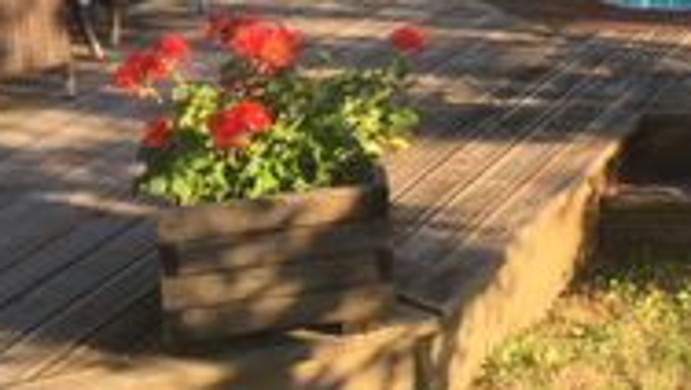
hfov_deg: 20.3
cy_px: -261
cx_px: 731
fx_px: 1852
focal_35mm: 101
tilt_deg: -5.3
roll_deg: +1.5
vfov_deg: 11.3
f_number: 2.2
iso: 32
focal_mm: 4.15
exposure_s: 1/482
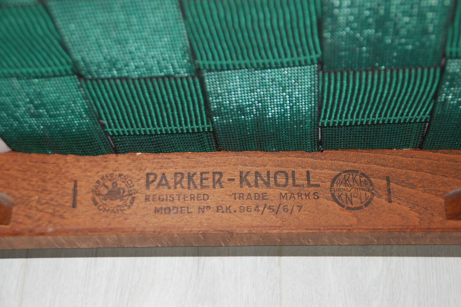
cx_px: 230
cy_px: 154
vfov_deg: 18.1
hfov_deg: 27.0
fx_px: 960
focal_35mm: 75
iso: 400
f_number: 4.8
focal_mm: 50
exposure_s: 1/60
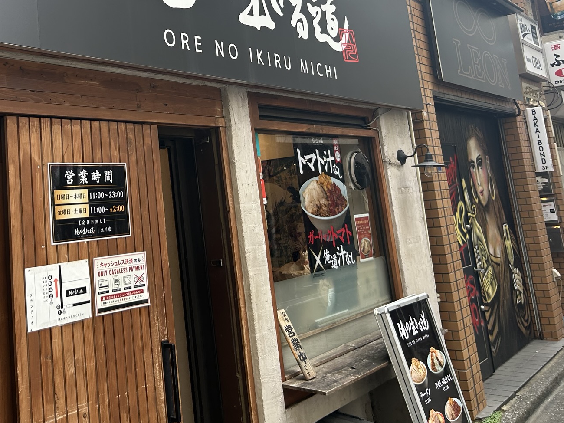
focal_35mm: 40
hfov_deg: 45.1
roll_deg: +5.7
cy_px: 108
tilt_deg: +4.2
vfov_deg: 35.2
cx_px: 138
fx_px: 652
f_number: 1.5
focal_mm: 5.7
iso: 50
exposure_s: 1/389
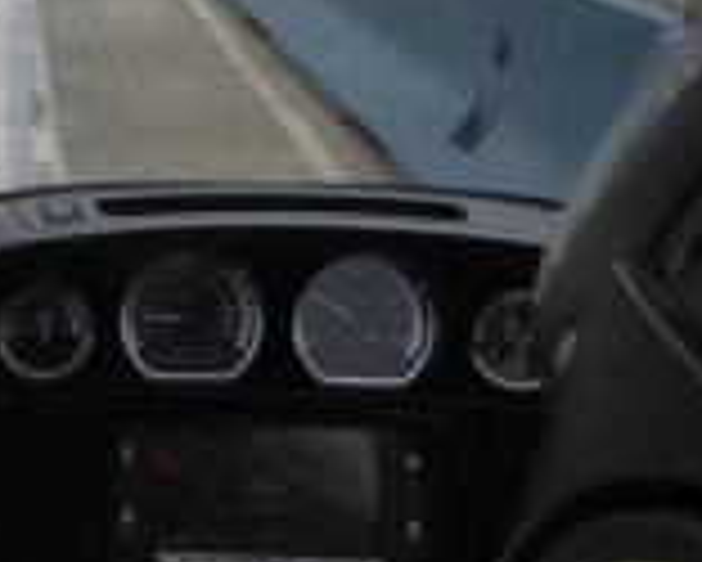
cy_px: 54
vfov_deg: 23.2
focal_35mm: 64
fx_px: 1331
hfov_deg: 26.1
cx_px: -155
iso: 100
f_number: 3.3
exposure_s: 1/1600
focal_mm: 4.3
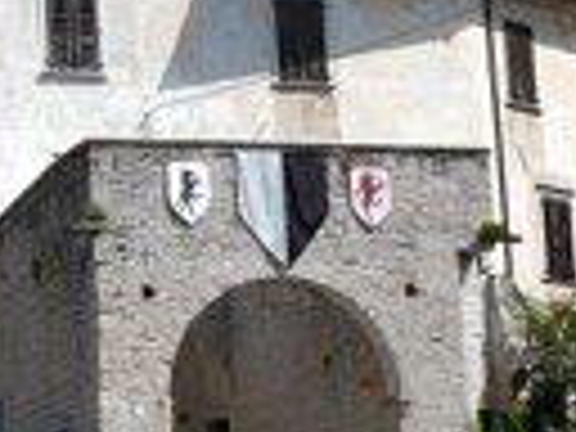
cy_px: 279
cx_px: -292
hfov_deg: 16.4
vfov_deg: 13.6
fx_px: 1814
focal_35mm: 109
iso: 100
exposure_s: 1/400
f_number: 8
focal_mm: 7.4
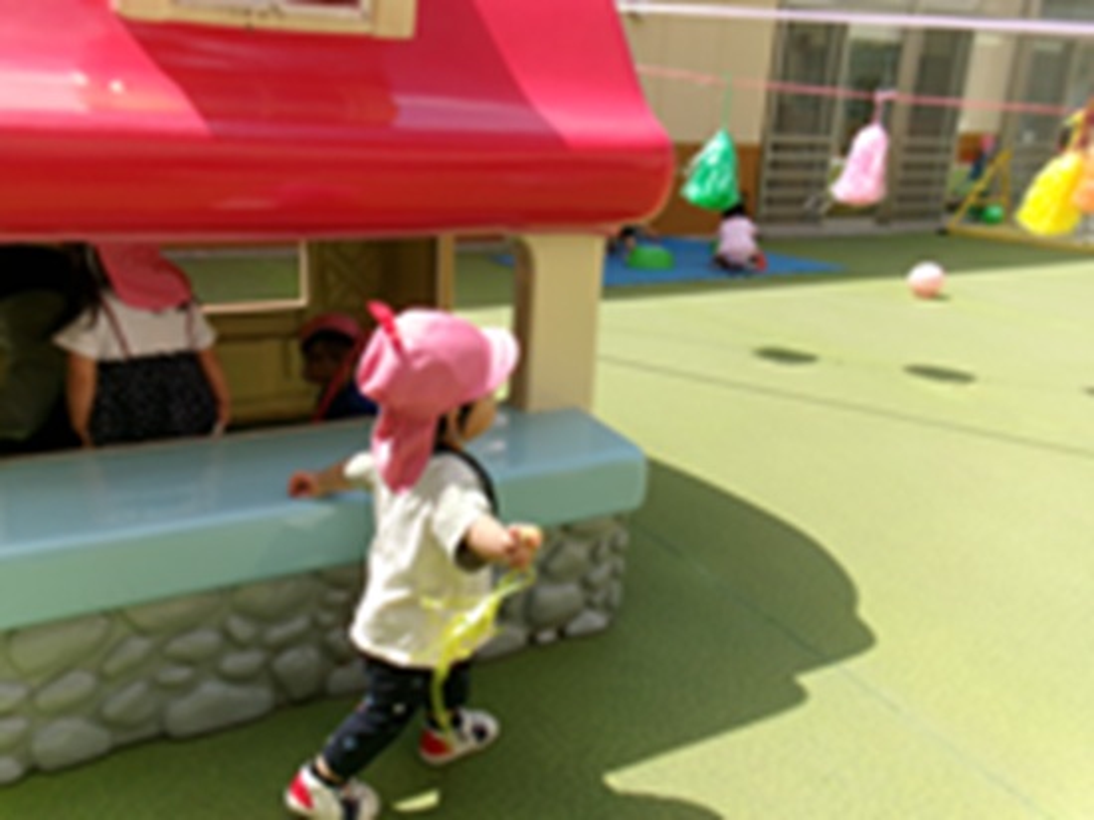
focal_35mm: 28
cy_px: 410
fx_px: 885
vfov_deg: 49.7
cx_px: 547
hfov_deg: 63.5
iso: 100
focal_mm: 5.1
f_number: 10.8
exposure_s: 1/120
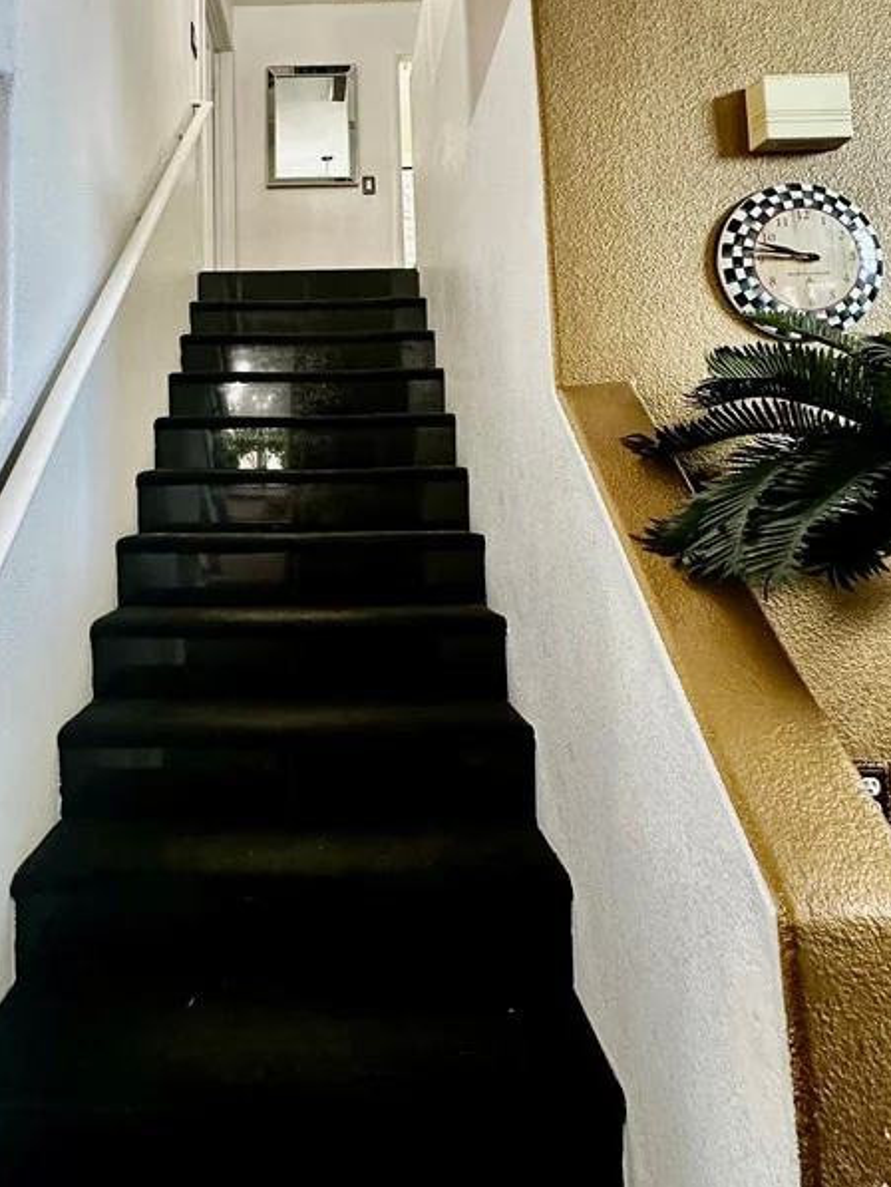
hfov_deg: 55.7
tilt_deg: +7.3
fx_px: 823
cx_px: 300
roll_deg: +0.2
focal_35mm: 24
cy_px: 404
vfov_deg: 69.7
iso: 200
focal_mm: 2.22
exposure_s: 1/60
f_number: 2.2
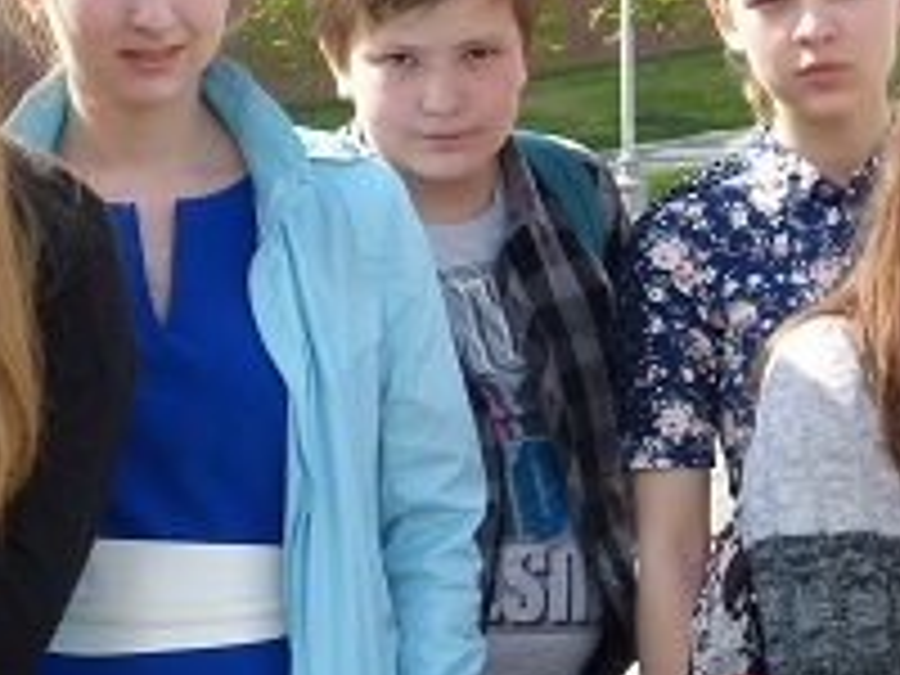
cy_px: 432
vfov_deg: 10.8
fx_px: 3562
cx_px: 963
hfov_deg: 14.1
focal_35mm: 137
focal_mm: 6.7
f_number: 4
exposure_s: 1/320
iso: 100
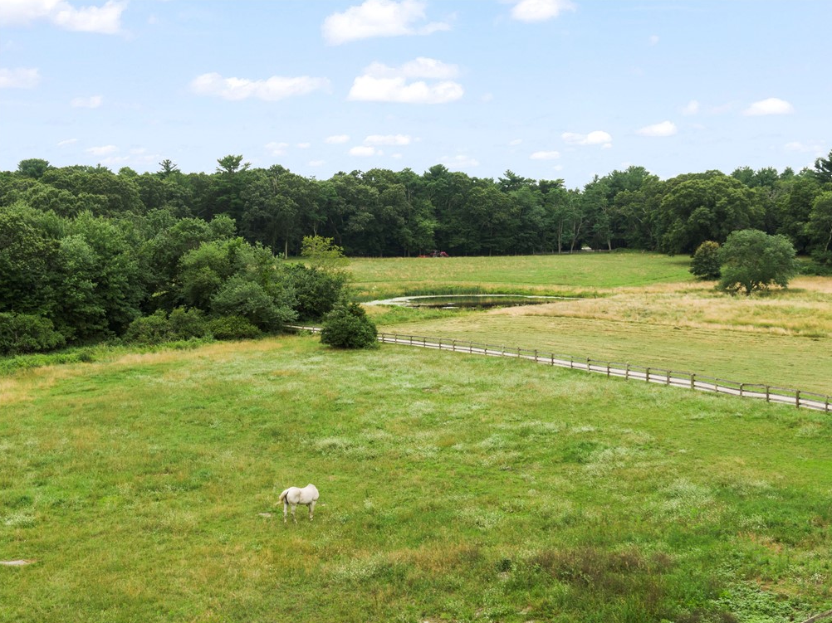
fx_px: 1129
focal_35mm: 47
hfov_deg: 40.4
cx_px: 422
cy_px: 316
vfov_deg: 30.9
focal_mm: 8.06
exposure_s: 1/60
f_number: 4.1
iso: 100
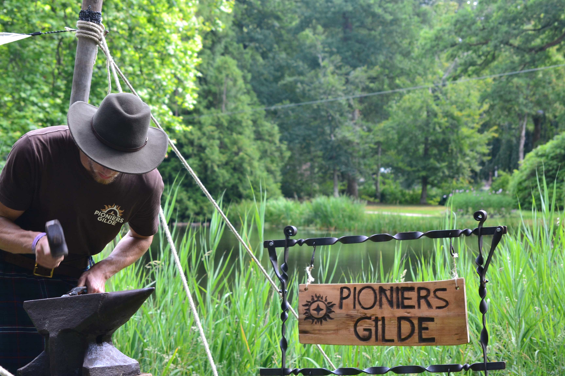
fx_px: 1554
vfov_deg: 13.8
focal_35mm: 99
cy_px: 188
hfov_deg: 20.6
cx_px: 282
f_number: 9
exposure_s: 1/125
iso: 450
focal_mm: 66
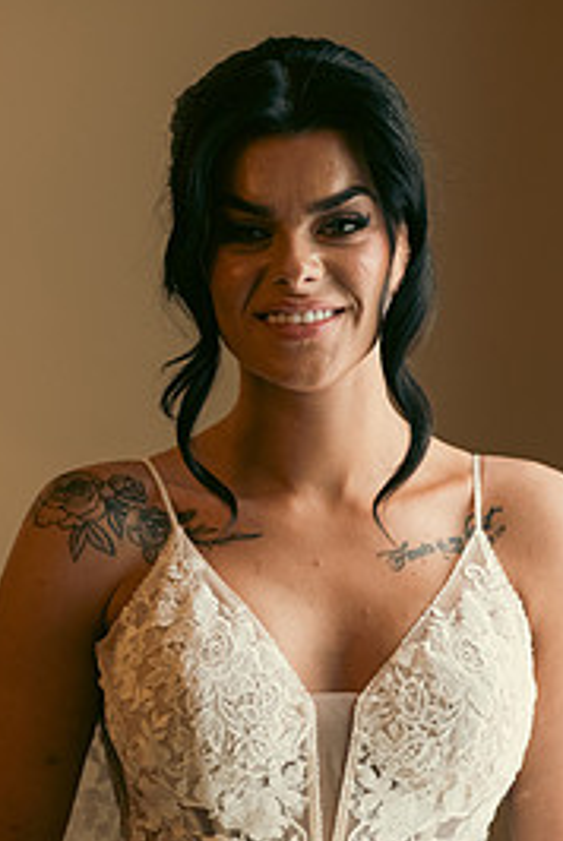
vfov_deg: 12.1
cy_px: 642
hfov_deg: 8.1
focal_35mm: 169
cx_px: 313
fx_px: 3954
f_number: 3.5
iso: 640
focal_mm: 100
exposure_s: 1/160
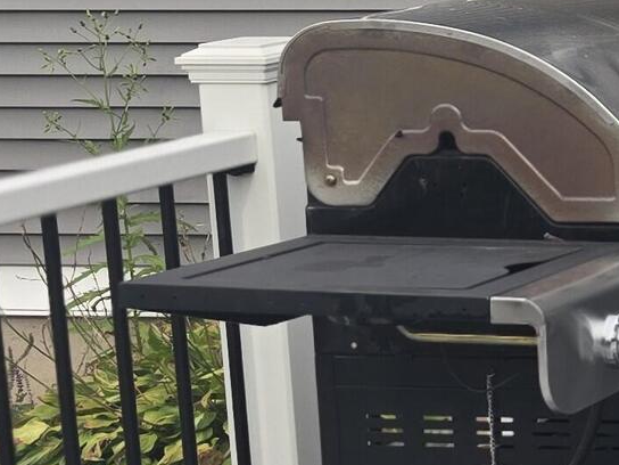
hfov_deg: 11.8
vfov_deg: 11.4
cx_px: 1560
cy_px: 81
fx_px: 2325
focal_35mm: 130
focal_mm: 6.3
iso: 20
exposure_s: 1/359
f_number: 1.7
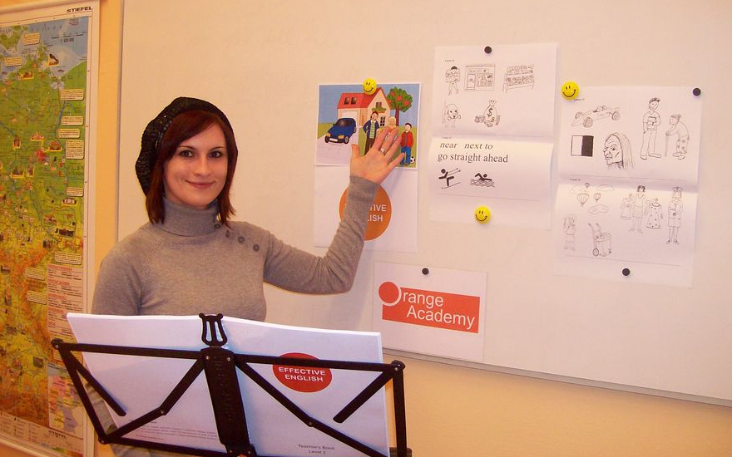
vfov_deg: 32.7
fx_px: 778
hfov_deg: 50.4
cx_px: 369
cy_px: 198
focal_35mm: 39
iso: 140
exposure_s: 1/73.5
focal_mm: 6
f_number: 2.7
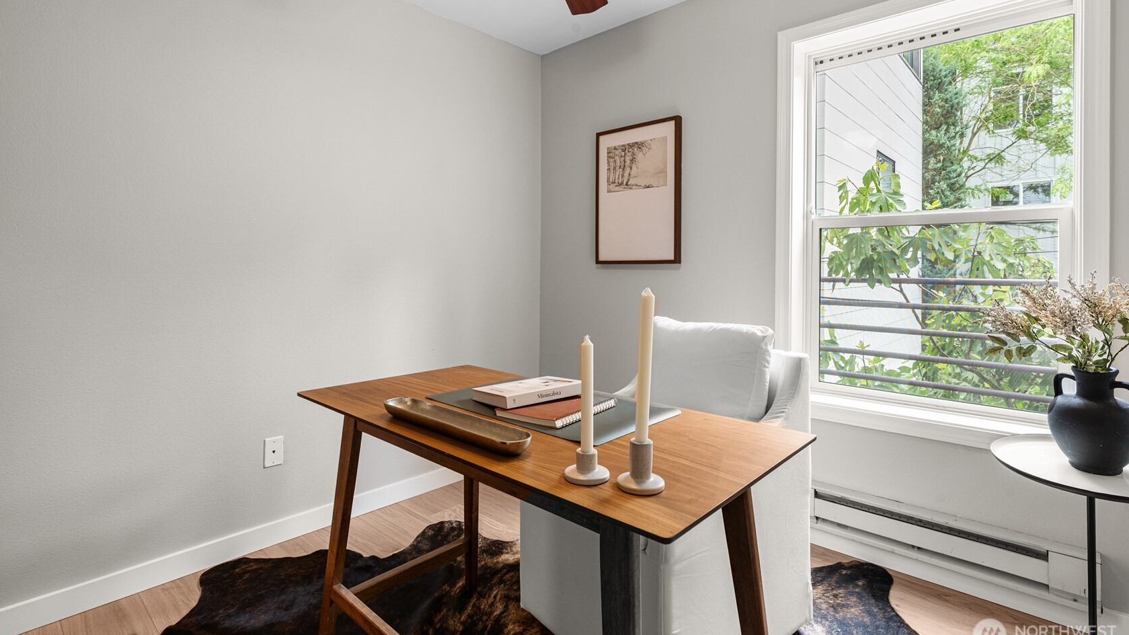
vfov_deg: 60.8
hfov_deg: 92.7
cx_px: 566
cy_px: 281
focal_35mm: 18
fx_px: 539
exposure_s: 1/3
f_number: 9
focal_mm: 17
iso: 320
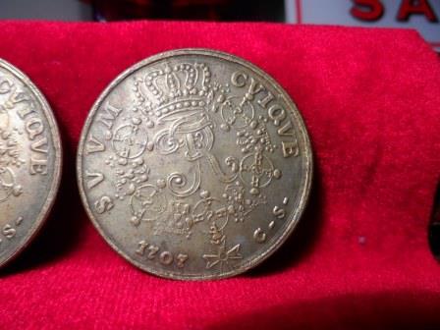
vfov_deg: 56.8
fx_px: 305
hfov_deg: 71.6
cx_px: 220
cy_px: 165
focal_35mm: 24
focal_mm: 4
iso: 100
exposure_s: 1/30
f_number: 3.2
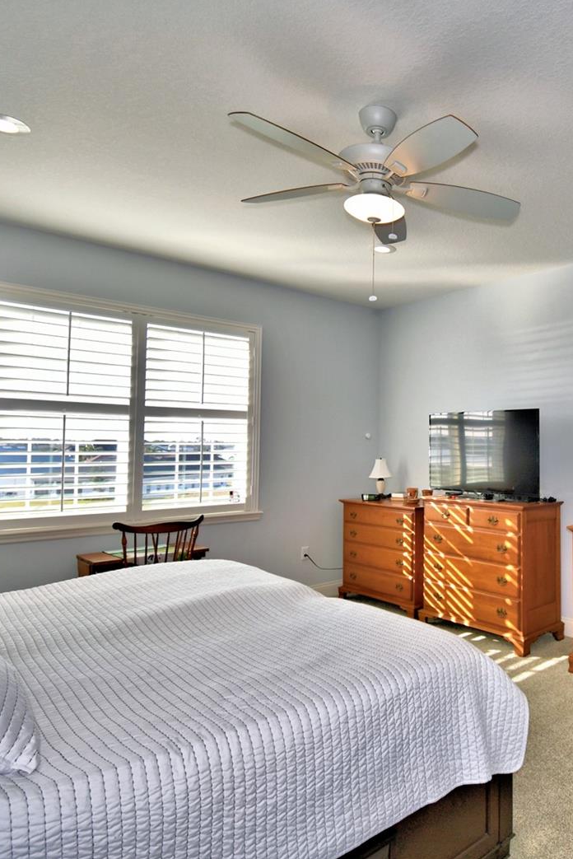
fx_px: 549
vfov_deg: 76.1
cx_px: 468
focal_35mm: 23
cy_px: 424
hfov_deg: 51.3
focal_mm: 10
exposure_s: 1/160
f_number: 4.5
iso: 100
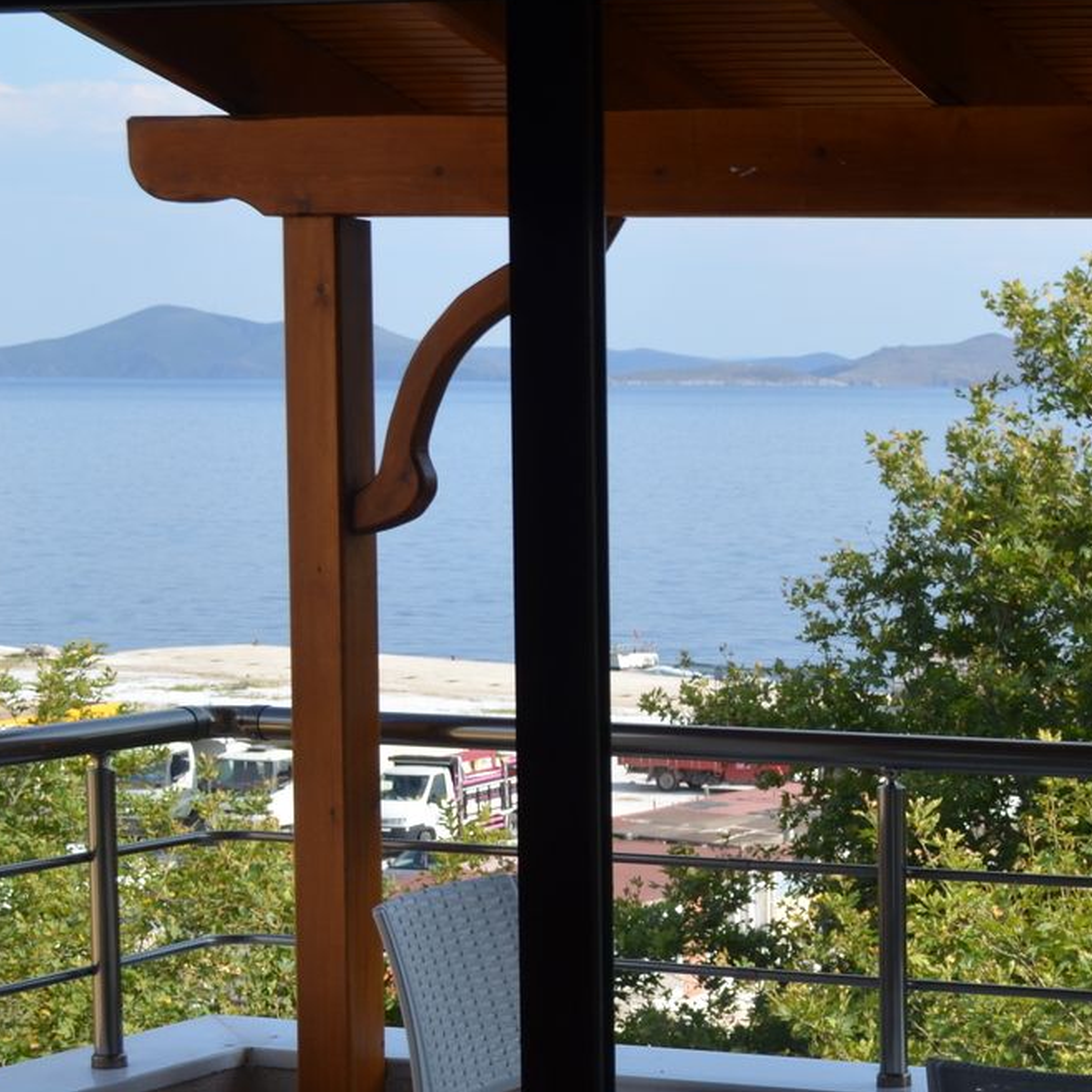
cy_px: 736
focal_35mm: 94
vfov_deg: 18.4
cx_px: 1329
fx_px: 3355
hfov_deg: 17.6
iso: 180
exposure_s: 1/250
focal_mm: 30
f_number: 8
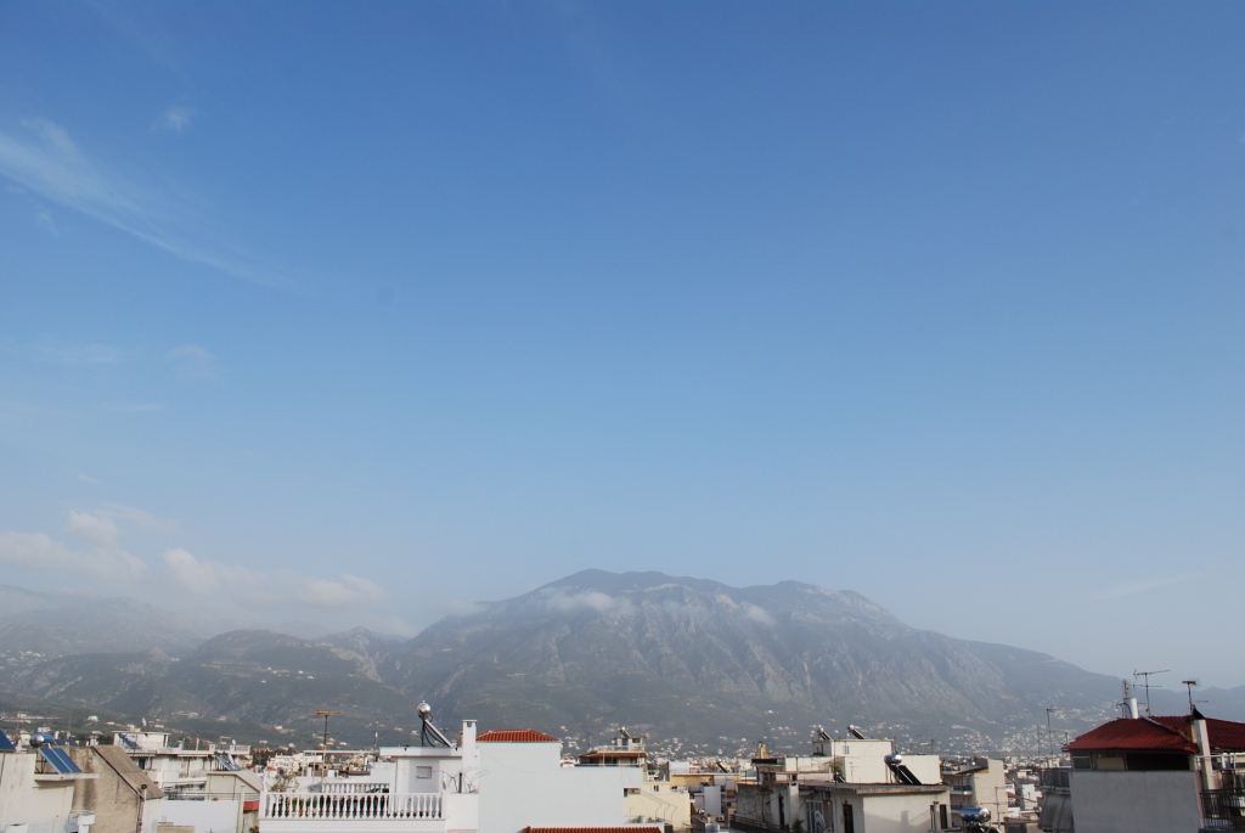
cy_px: 416
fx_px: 935
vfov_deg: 48.0
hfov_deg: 67.3
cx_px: 622
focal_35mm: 27
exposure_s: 1/250
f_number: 8
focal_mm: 18
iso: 100
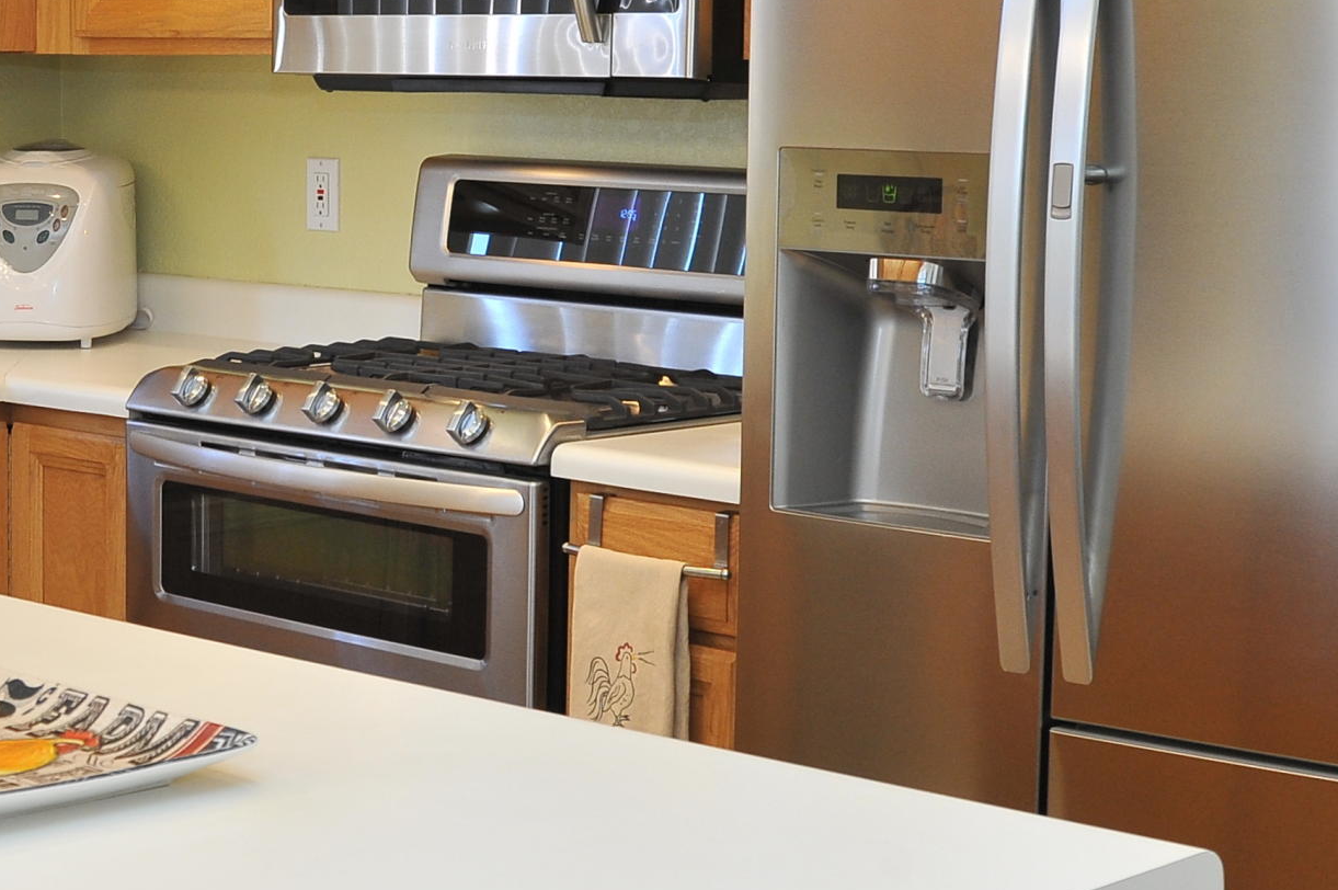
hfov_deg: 23.0
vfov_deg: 15.9
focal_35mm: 86
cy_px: 360
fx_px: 3194
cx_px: 115
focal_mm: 35
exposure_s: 1/40
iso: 1000
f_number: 7.1
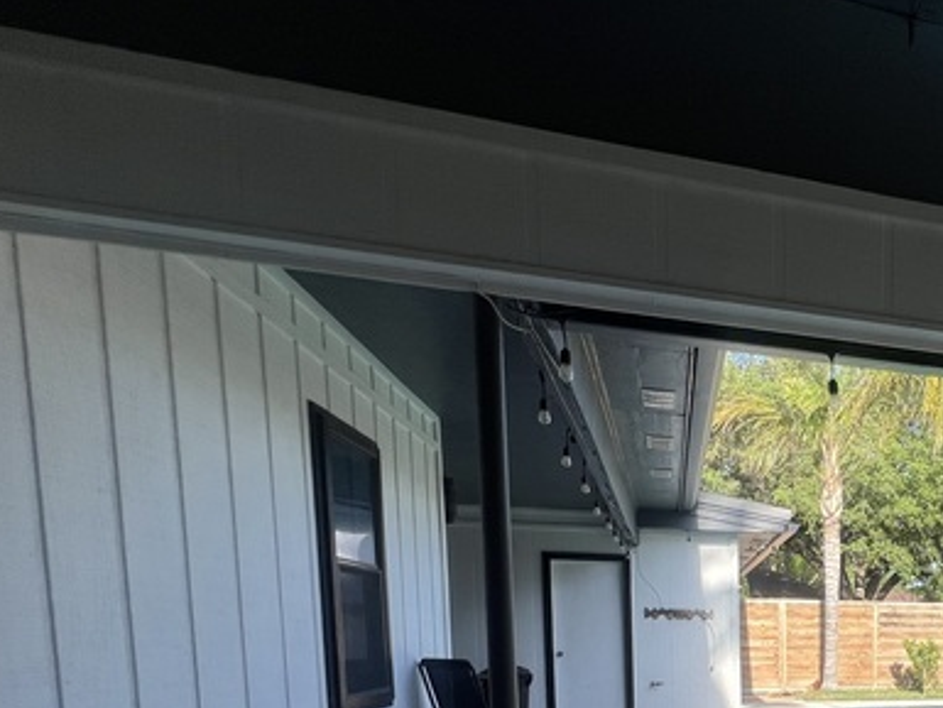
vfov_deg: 43.9
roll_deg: -0.6
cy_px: 708
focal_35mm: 27
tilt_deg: -6.3
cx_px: 923
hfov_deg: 53.0
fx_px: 736
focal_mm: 1.57
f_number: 1.8
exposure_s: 1/815
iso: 32
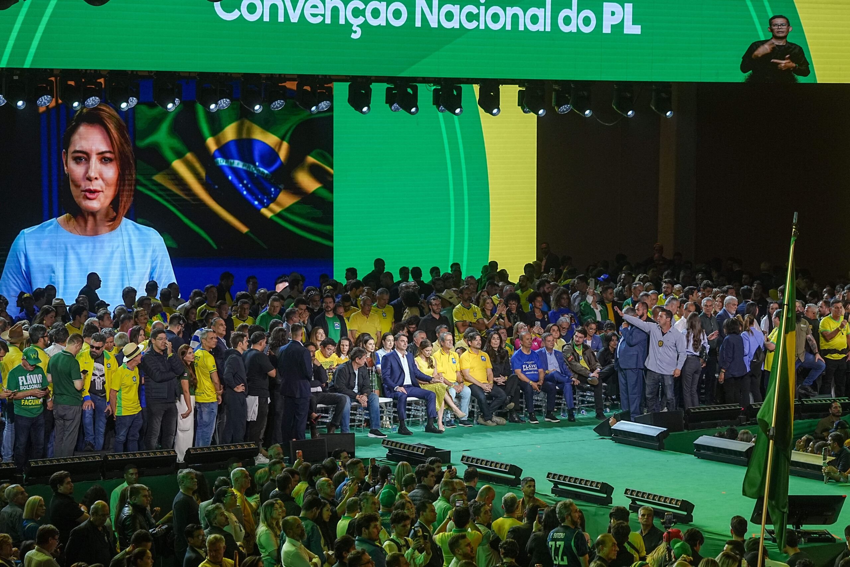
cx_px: 425
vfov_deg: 13.7
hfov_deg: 20.4
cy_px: 284
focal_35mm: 100
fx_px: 2361
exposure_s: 1/640
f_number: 6.3
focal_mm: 100
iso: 1600
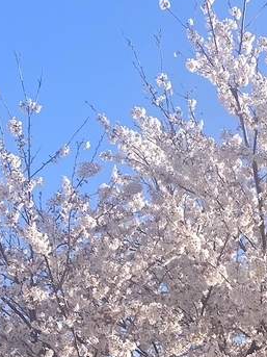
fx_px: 936
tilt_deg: +13.1
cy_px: 491
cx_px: 292
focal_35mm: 91
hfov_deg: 15.8
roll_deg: -1.3
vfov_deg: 19.5
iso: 32
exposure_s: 1/2028
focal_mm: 4.25
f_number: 1.8
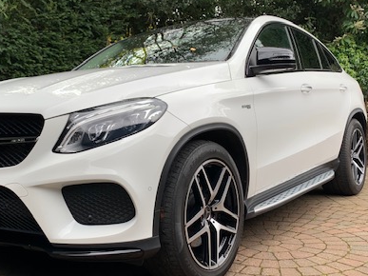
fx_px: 457
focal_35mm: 43
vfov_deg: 33.6
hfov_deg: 43.6
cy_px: 139
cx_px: 142
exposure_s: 1/349
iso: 25
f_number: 1.8
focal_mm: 4.25
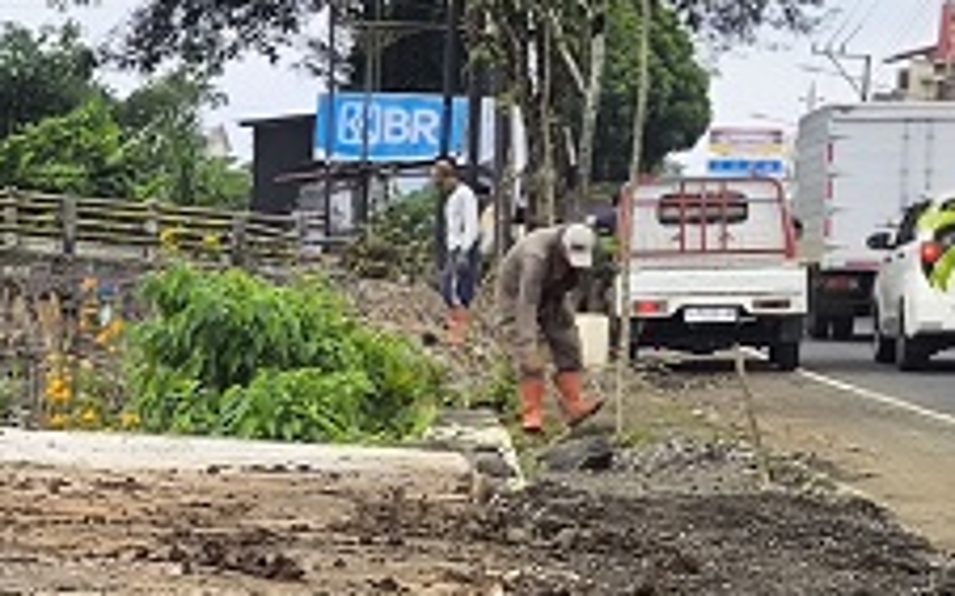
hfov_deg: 11.5
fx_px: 4526
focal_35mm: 174
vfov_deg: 7.5
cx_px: -551
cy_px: 615
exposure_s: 1/642
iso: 50
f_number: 1.7
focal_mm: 4.71
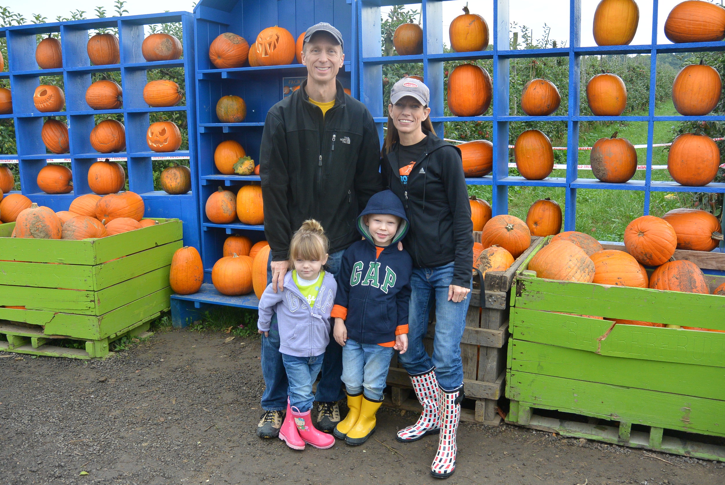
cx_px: 362
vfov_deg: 41.2
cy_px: 242
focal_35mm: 32
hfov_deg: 58.7
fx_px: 645
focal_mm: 12
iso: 200
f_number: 3.8
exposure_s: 1/400
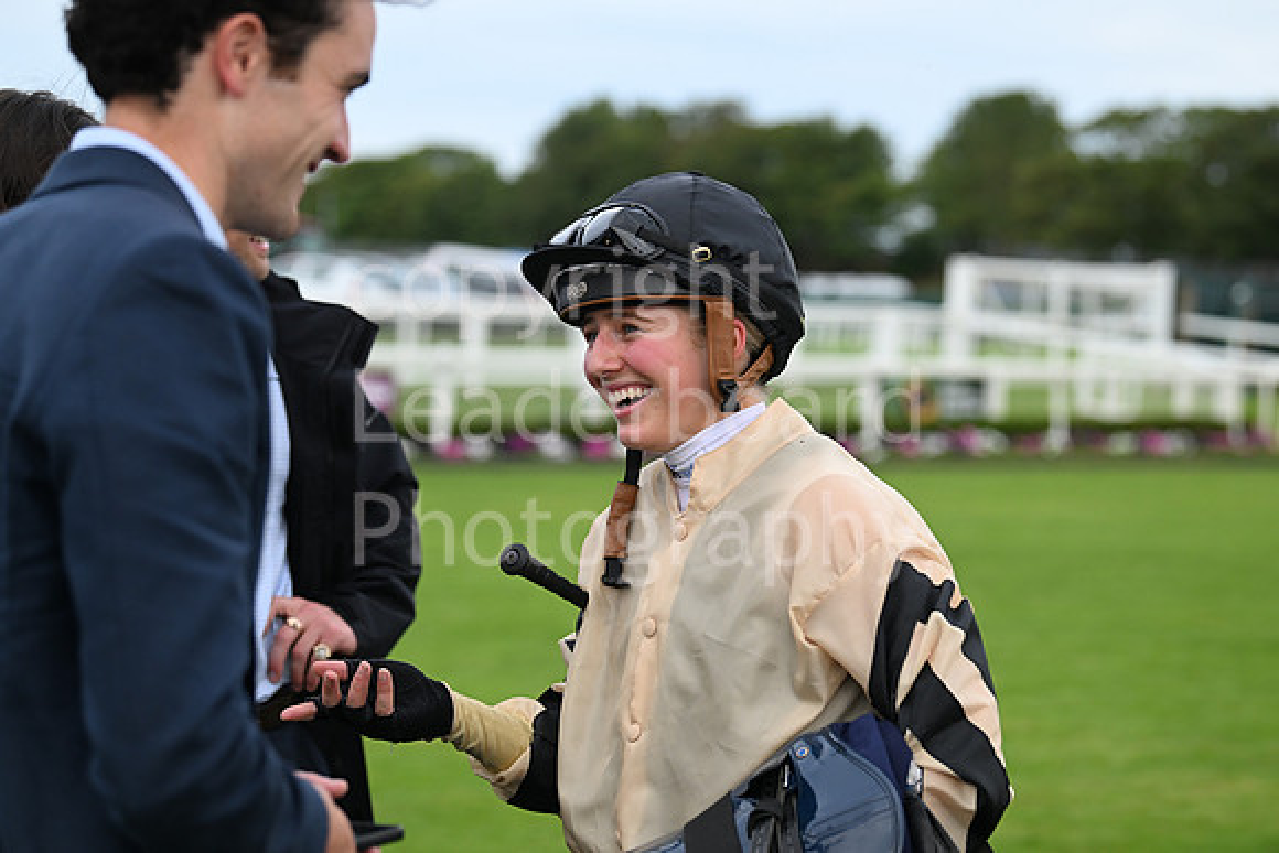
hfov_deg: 21.5
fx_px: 3376
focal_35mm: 95
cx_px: 640
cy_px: 426
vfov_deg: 14.4
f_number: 4
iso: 1000
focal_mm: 95
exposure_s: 1/3200
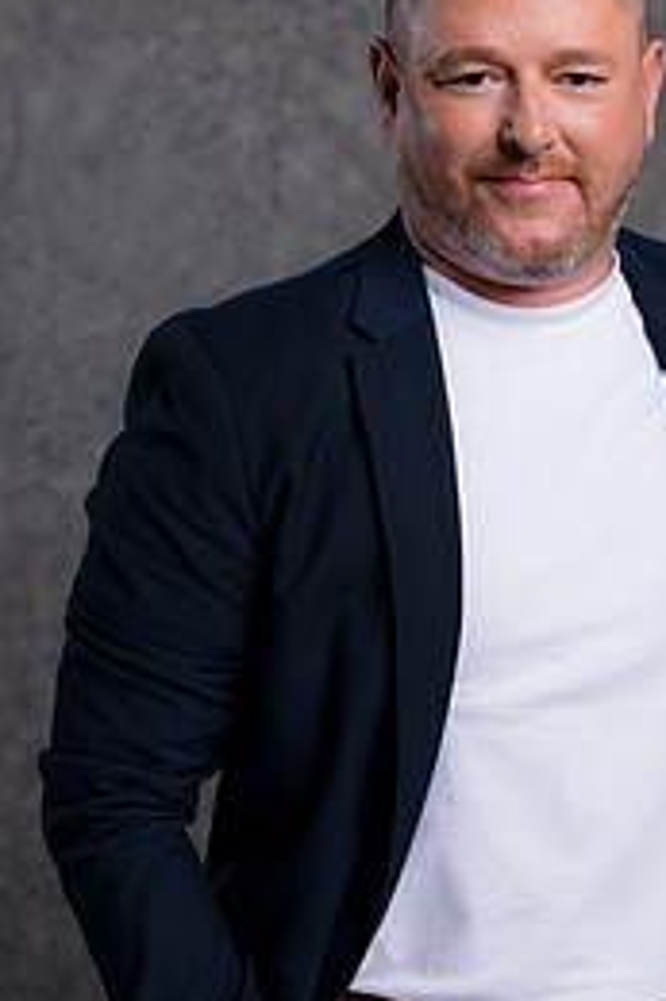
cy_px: 527
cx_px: 543
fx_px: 4084
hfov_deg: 9.3
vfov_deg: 14.0
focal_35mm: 147
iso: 100
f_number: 5
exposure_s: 1/200
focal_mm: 85
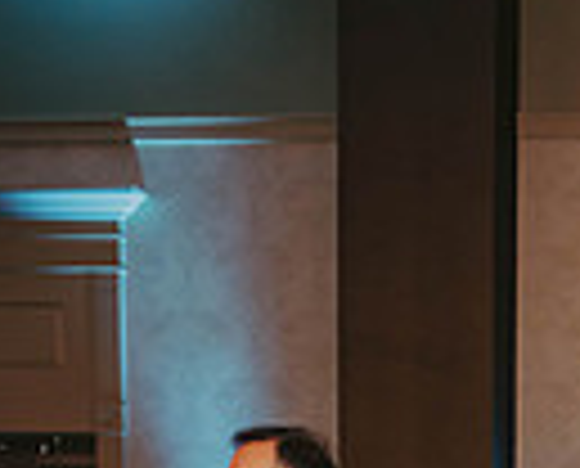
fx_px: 1739
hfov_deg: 17.5
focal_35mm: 101
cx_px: 800
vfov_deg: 13.7
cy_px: 839
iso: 800
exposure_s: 1/125
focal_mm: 24
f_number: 2.8
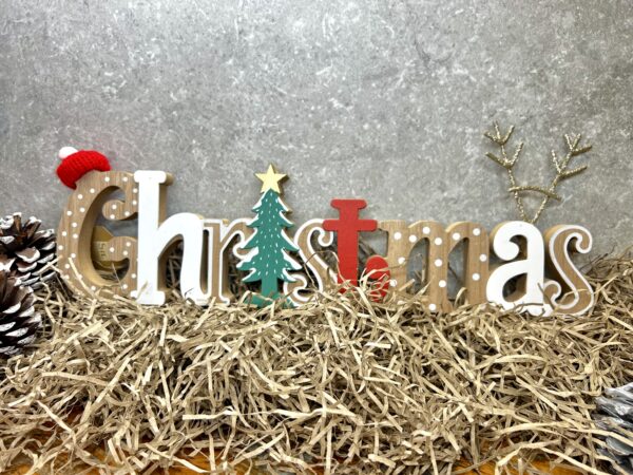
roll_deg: -0.5
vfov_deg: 53.1
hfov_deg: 67.3
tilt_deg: -24.0
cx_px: 316
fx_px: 475
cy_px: 238
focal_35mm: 26
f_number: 1.5
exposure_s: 1/121
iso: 50
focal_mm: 5.7
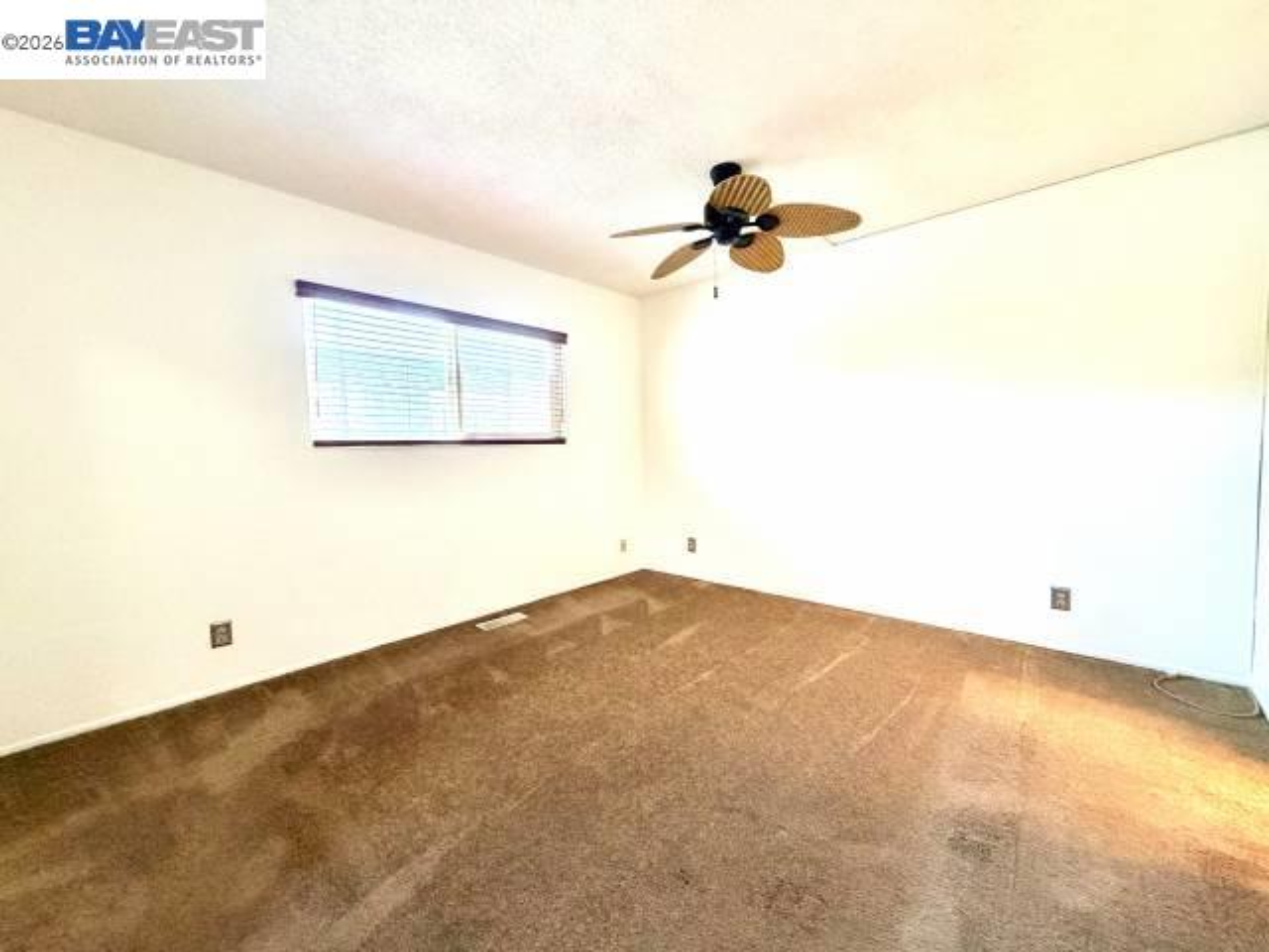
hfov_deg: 102.1
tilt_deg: -4.2
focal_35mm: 14
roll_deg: +1.2
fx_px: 513
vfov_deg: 85.7
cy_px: 476
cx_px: 634
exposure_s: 1/60
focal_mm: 2.22
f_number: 2.2
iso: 320
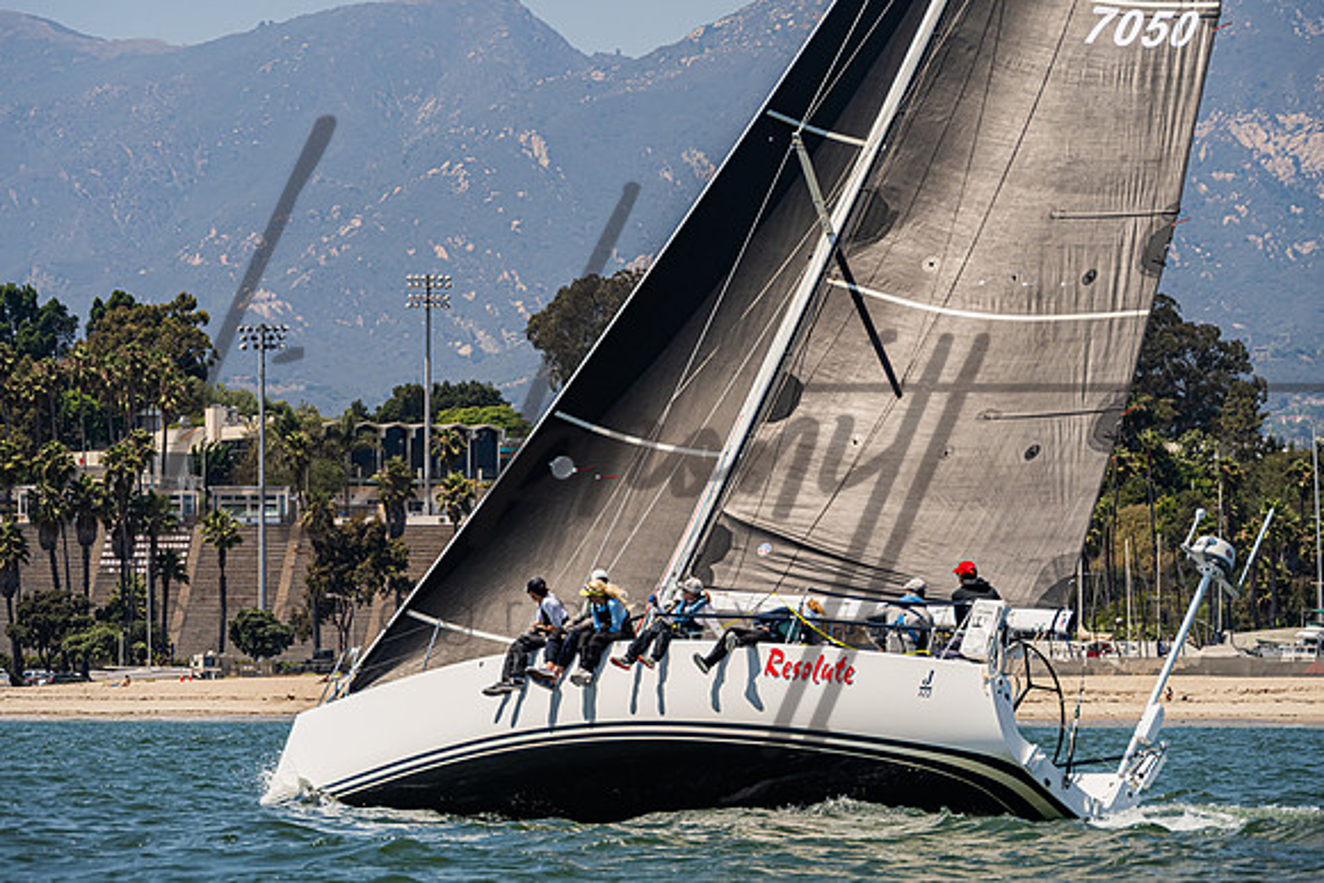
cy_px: 381
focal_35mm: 244
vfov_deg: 5.6
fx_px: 8978
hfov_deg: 8.4
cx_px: 642
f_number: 8
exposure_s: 1/1600
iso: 400
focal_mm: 200
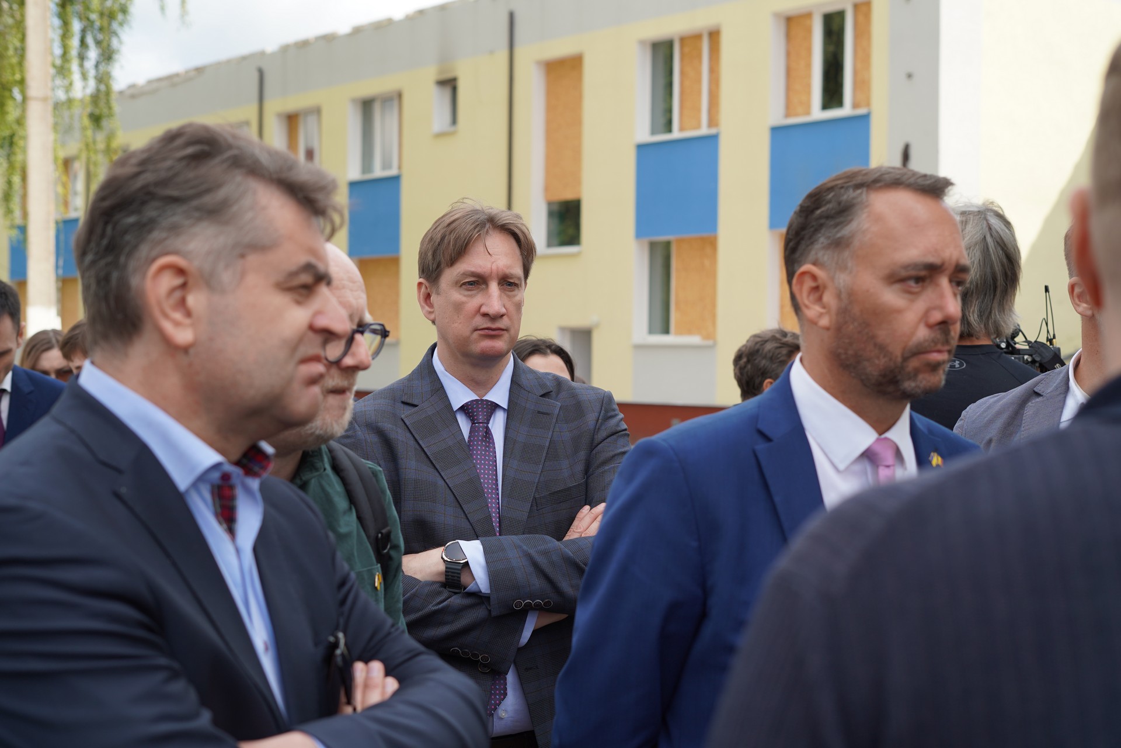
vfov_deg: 27.0
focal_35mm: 50
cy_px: 374
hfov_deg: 39.6
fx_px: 1557
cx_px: 560
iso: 100
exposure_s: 1/320
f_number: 4.5
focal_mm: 50
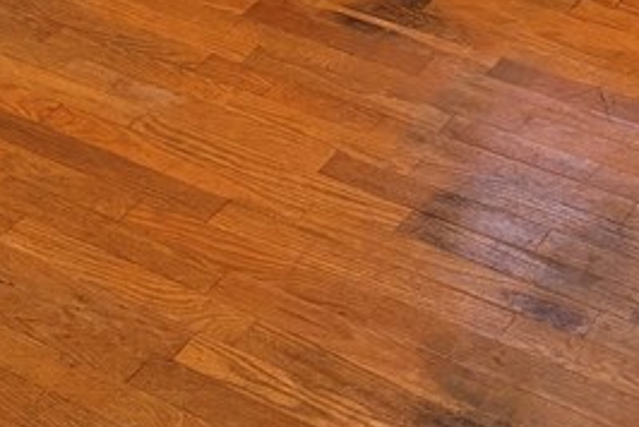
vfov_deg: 11.9
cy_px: -554
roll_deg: -0.5
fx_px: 1706
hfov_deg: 21.2
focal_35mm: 96
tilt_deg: -10.5
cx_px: 243
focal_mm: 6.76
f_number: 1.78
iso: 320
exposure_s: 1/60
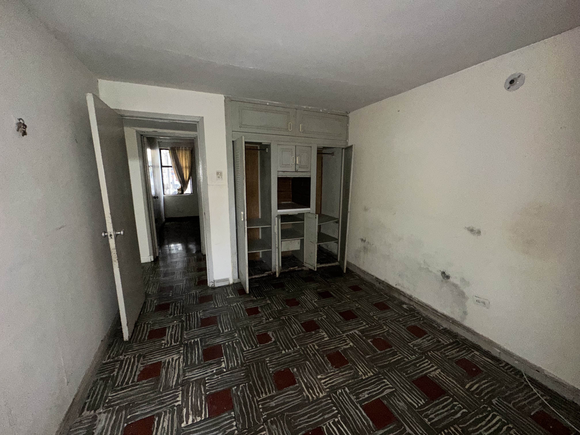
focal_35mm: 14
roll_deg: -1.0
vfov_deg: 85.7
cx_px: 290
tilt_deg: -11.1
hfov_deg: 102.1
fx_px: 235
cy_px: 218
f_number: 2.2
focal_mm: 2.22
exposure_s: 1/30
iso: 320
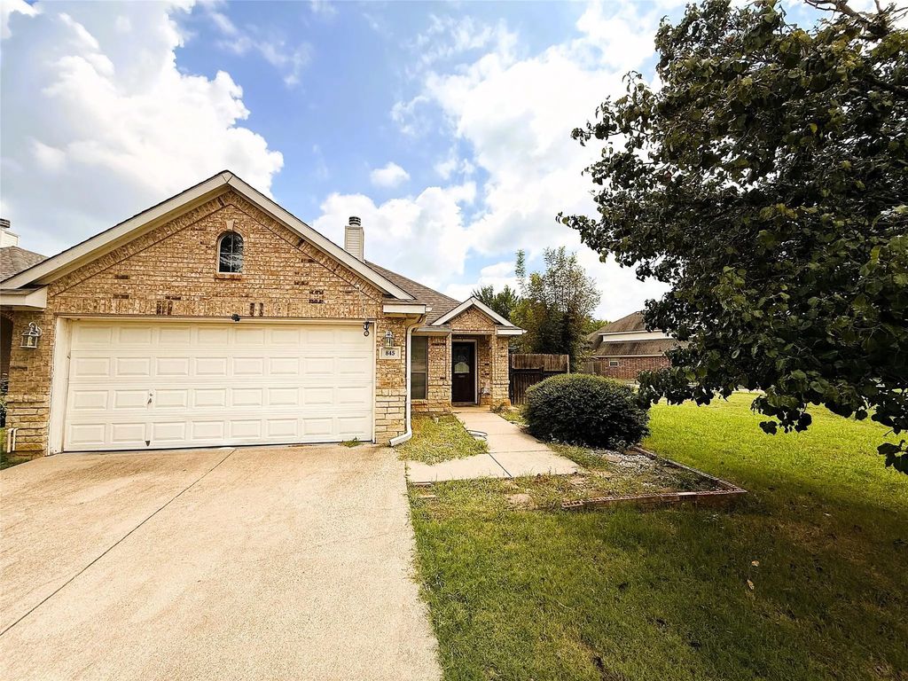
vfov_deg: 85.7
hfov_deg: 102.1
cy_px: 340
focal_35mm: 14
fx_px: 367
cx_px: 454
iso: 50
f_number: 2.2
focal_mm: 2.22
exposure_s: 1/2841
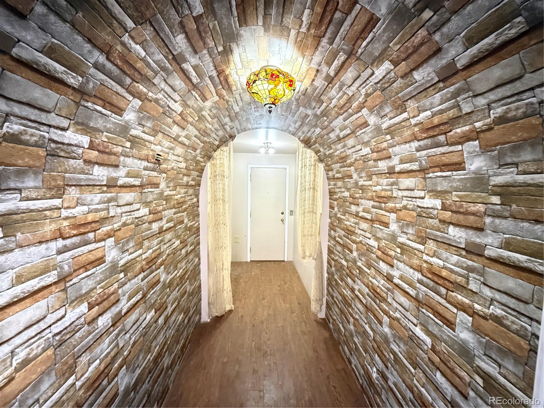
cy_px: 204
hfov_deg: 102.1
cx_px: 272
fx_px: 220
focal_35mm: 14
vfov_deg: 85.7
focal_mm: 2.22
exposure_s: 1/30
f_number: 2.2
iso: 1600
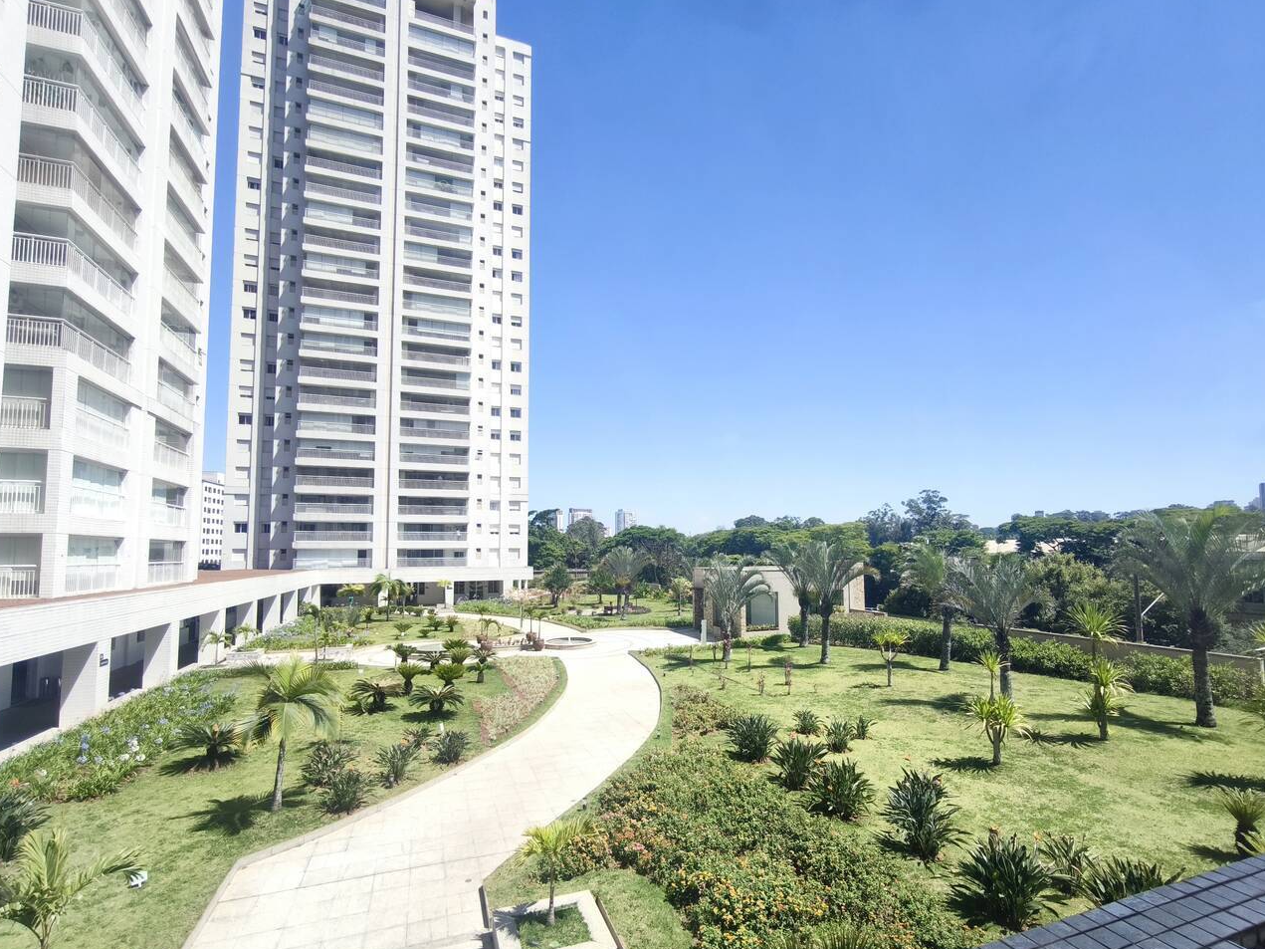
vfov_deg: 74.6
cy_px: 513
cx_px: 656
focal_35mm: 17
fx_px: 621
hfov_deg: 91.0
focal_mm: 1.91
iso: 50
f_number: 2.2
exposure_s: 1/437
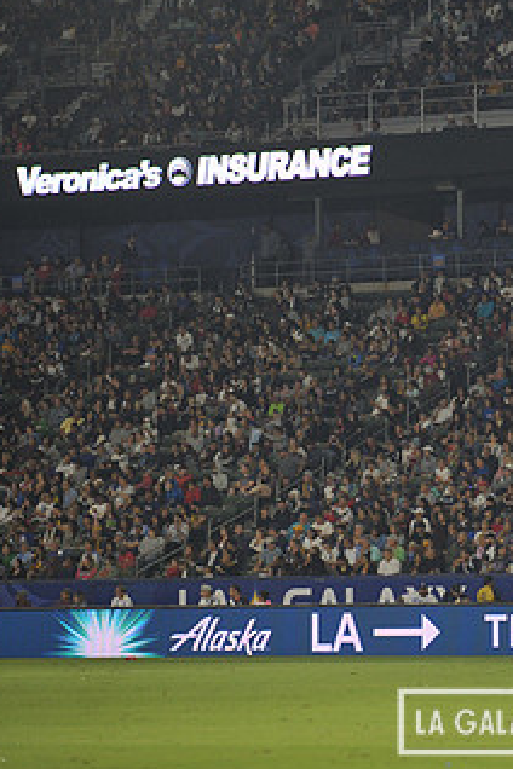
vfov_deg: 8.7
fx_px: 5065
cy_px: 358
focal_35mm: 237
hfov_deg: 5.8
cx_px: 569
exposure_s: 1/1000
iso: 1250
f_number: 2.8
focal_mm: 130
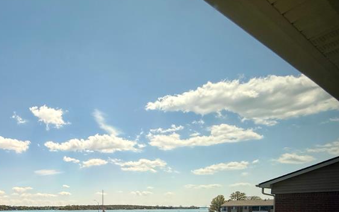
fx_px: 249
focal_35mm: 27
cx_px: 60
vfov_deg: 39.3
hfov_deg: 61.7
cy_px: 223
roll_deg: +0.4
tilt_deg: -2.9
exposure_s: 1/2320
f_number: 2.2
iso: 50
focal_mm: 2.22
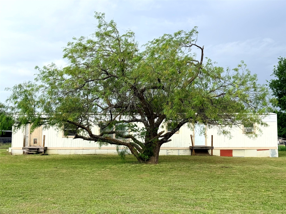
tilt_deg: +5.9
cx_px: 143
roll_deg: -0.6
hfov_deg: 39.7
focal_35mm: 48
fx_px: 397
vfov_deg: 30.3
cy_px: 107
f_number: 1.78
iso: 64
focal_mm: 6.76
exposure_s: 1/3226
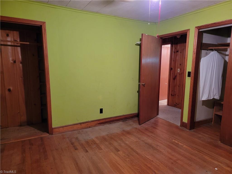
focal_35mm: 24
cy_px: 87
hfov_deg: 71.6
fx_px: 161
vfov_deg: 56.8
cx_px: 116
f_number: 1.8
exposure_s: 1/30
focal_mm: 6.7
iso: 640
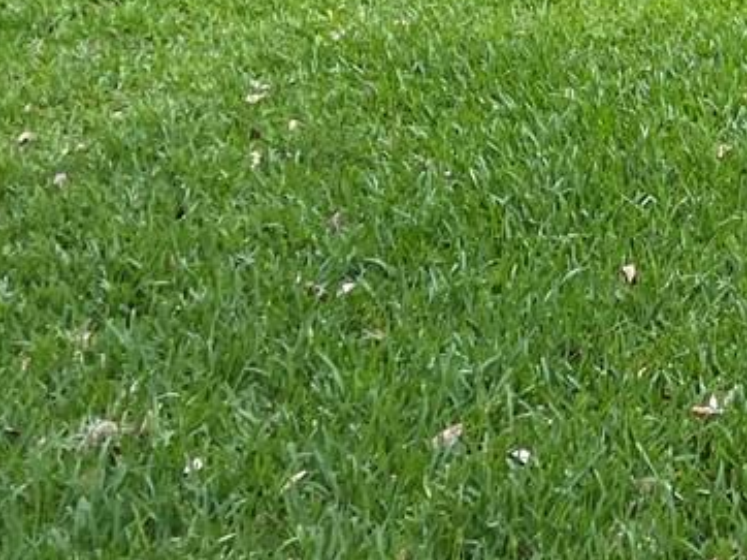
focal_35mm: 115
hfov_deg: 15.3
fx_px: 2480
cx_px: 1244
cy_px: -572
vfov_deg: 11.5
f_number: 1.6
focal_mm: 5.1
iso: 50
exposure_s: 1/343
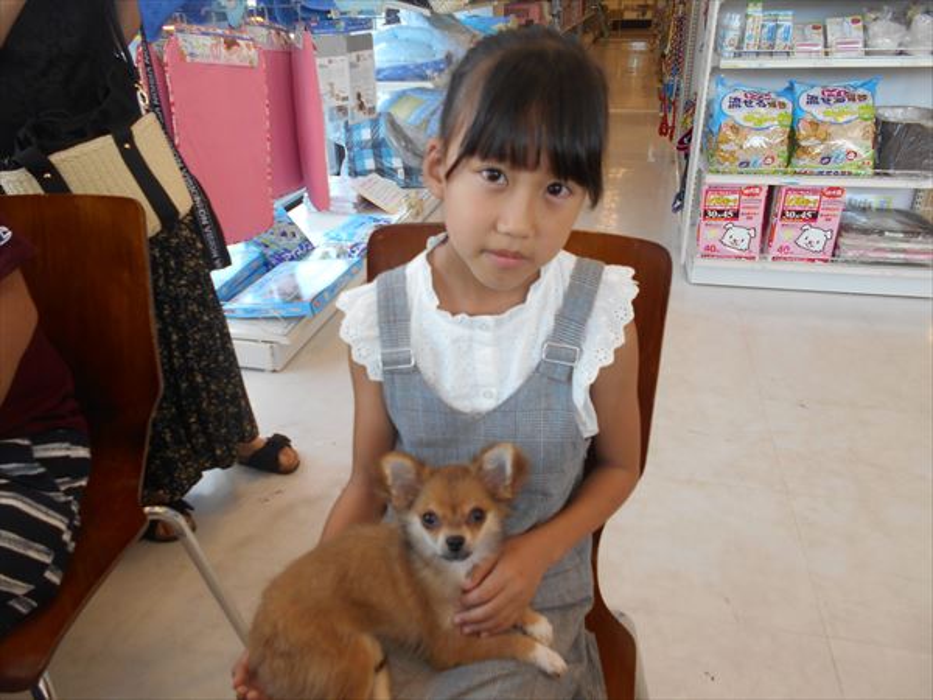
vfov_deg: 53.1
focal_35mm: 26
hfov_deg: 67.3
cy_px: 350
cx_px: 466
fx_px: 701
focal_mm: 4.6
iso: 80
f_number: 3.2
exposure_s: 1/80
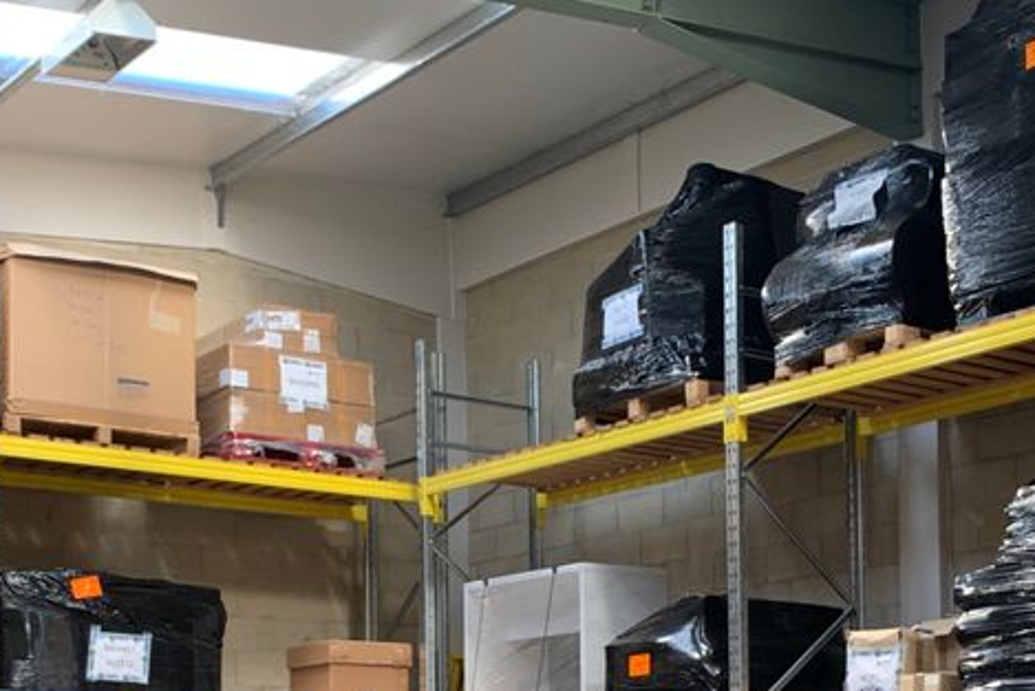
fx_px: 1840
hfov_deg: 31.4
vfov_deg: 20.6
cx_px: 598
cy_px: 690
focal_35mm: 64
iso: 100
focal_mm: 4.25
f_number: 1.8
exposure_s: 1/87
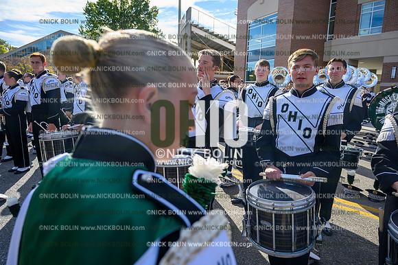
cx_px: 199
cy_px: 132
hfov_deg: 73.8
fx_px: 265
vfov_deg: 53.1
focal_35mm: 24
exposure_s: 1/800
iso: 200
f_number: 5
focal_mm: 24
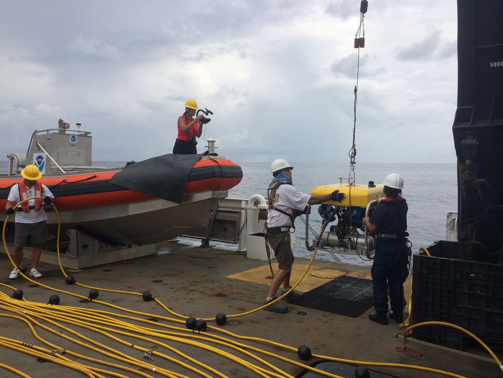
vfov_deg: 46.8
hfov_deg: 60.0
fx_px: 436
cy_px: 189
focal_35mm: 30
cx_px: 252
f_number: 2.2
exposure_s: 1/1866
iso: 40
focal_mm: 4.12
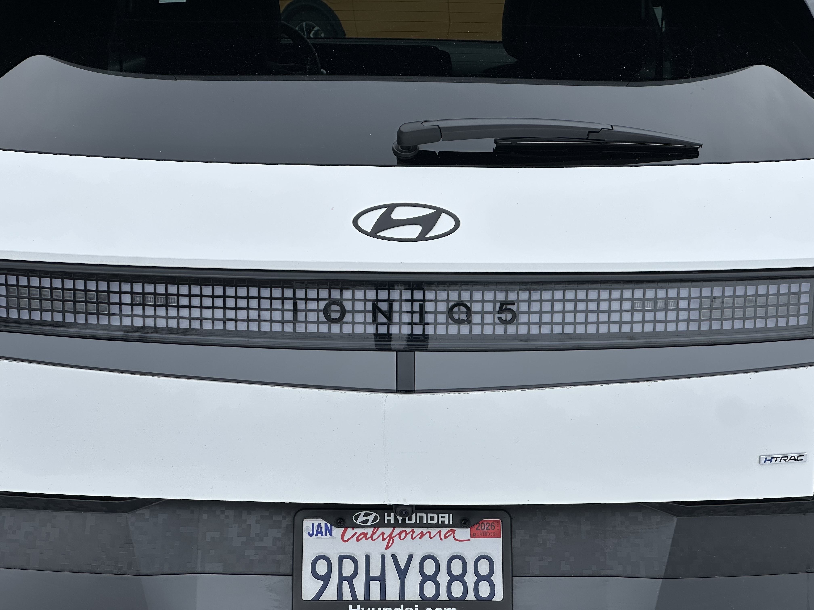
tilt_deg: -13.4
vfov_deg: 19.1
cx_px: 407
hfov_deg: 25.3
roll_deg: -0.2
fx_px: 1811
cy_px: 305
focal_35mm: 77
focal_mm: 9
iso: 32
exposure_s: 1/223
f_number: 2.8
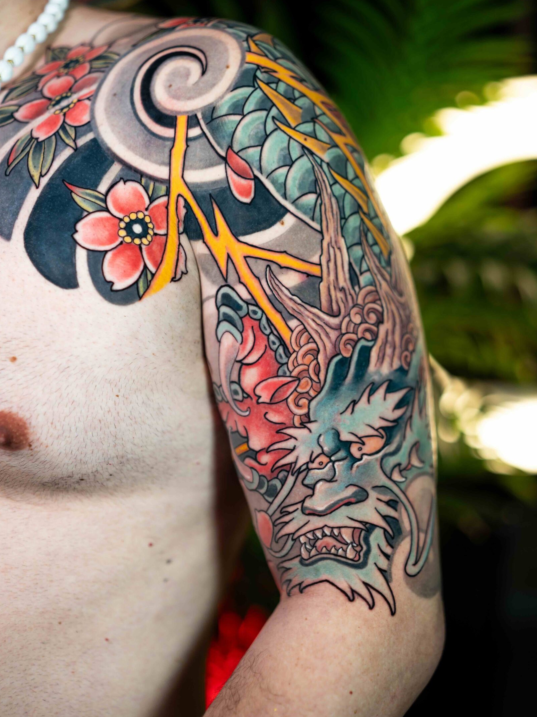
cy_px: 368
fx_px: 828
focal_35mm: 40
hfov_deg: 36.0
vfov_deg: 46.8
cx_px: 269
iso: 200
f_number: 1.6
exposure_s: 1/400
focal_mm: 35
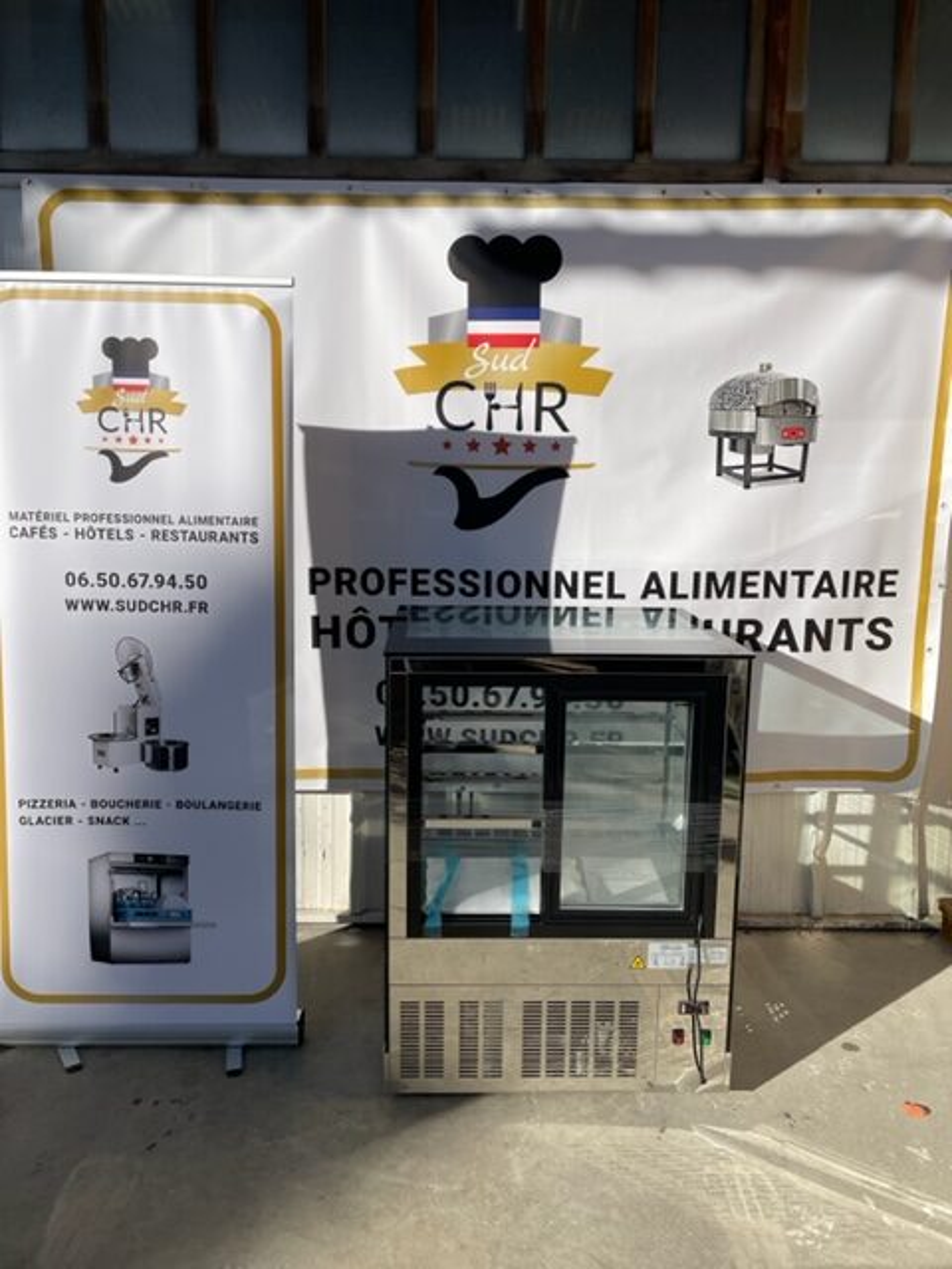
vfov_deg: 67.3
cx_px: 476
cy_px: 634
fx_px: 953
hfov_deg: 53.1
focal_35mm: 26
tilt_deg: -8.0
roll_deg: -0.2
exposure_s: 1/5814
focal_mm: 4.2
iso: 32
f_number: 1.6
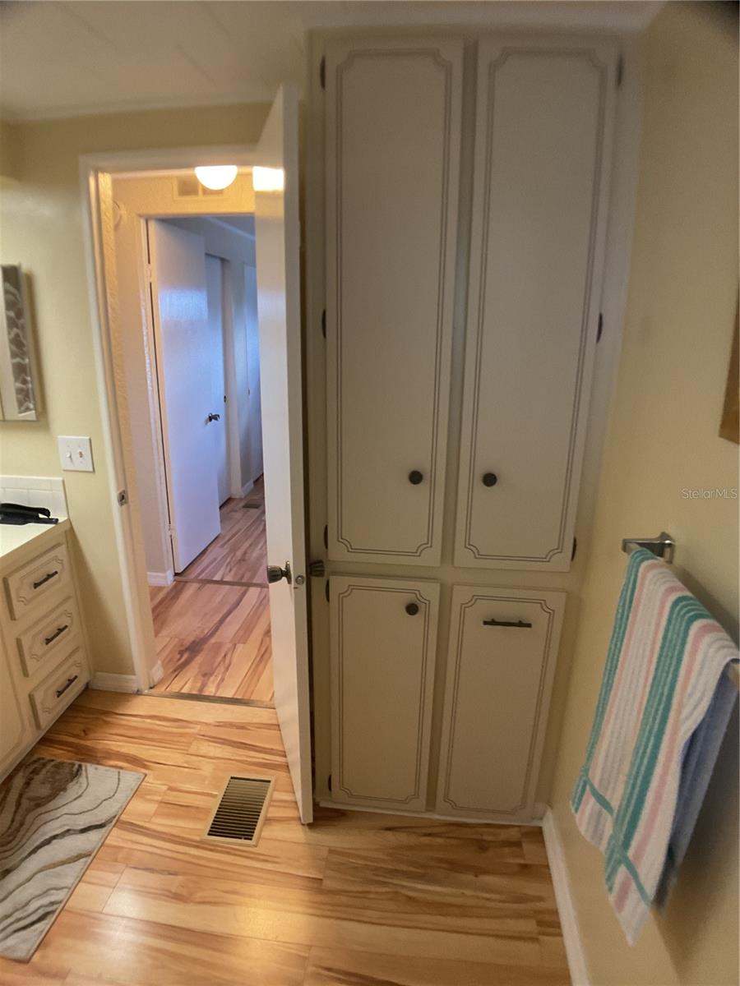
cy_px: 493
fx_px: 827
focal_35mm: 29
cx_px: 370
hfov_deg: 48.2
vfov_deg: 61.7
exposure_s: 1/60
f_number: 1.8
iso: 125
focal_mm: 3
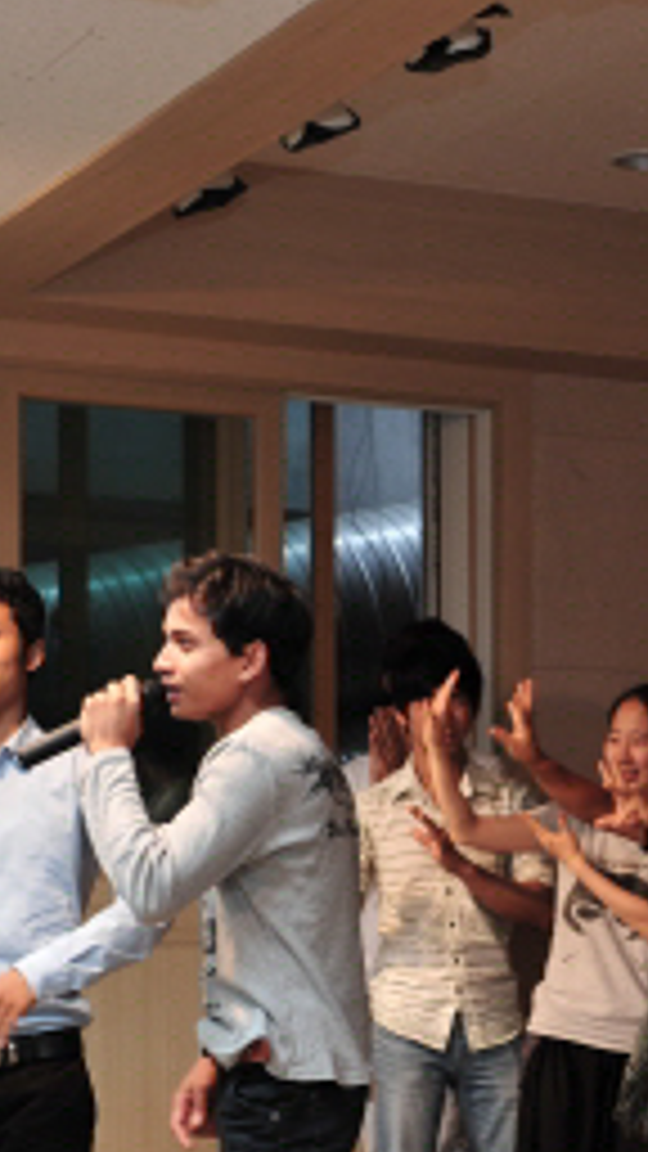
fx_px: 3146
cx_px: 621
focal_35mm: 103
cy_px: 889
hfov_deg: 11.7
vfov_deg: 20.6
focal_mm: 42
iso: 400
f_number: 3.5
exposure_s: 1/80
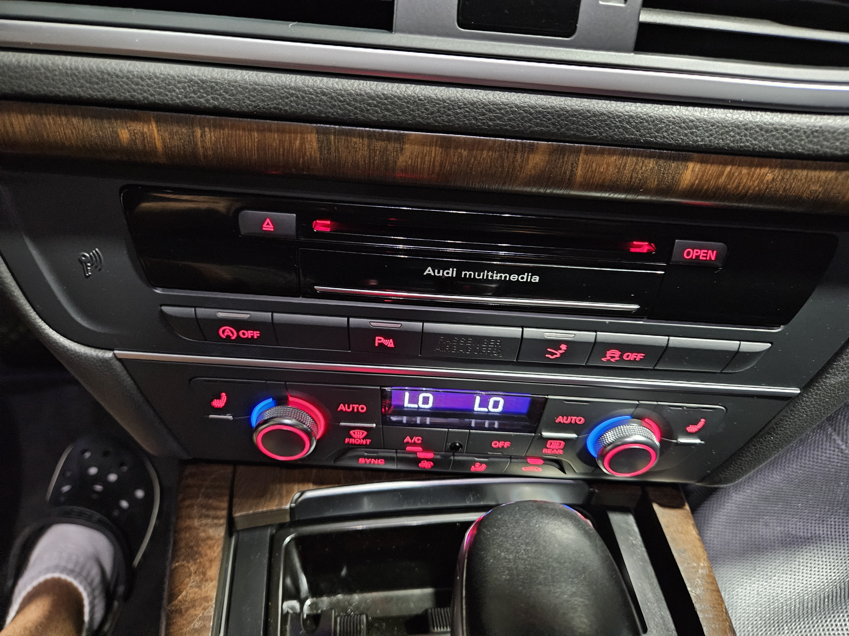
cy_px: 318
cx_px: 424
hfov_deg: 73.9
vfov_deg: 58.9
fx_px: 564
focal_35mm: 23
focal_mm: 5.4
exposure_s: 1/15.1
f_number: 1.8
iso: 1250
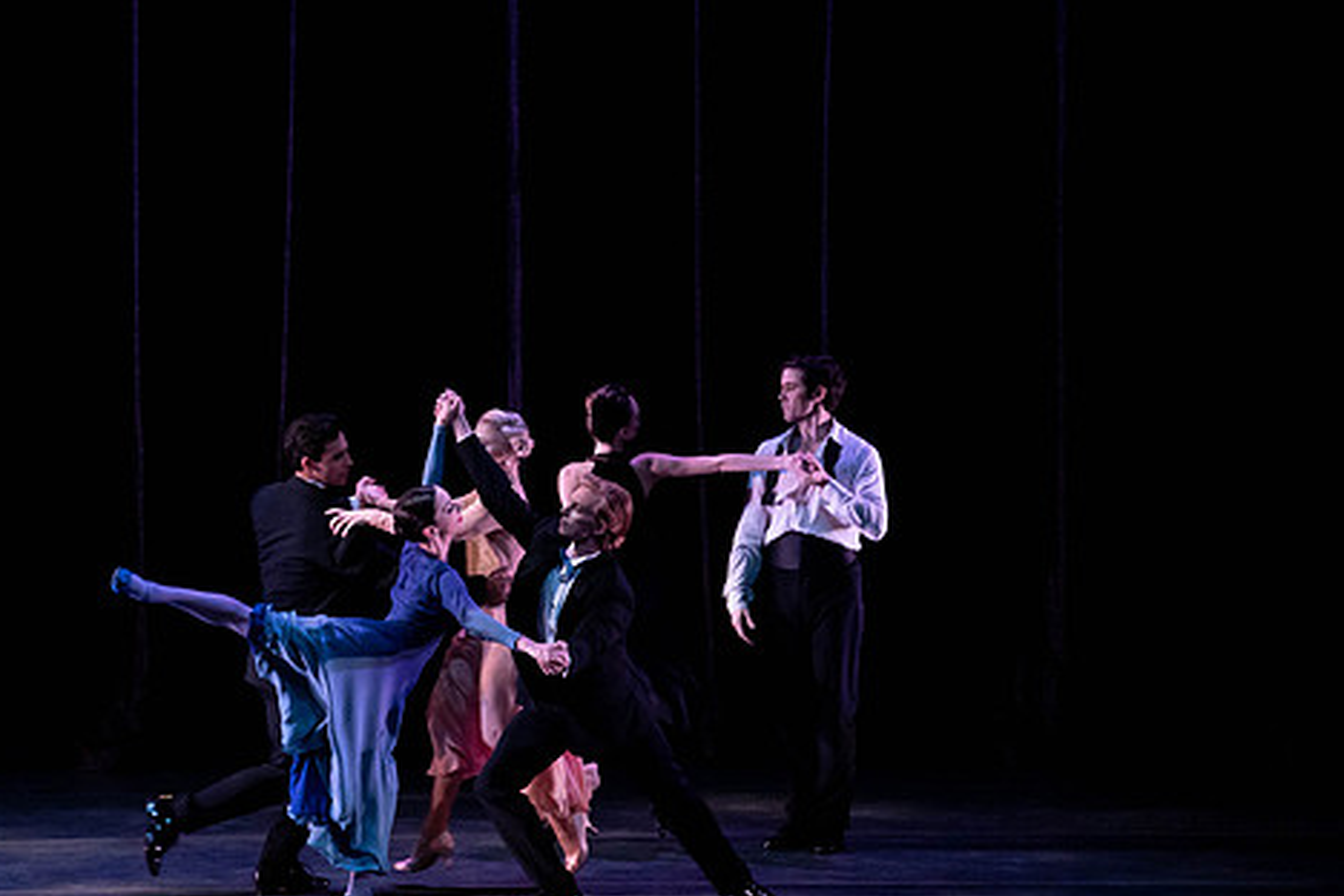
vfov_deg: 4.1
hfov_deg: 6.1
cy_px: 220
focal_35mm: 338
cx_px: 240
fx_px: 12618
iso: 2500
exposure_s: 1/320
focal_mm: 200
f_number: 2.8
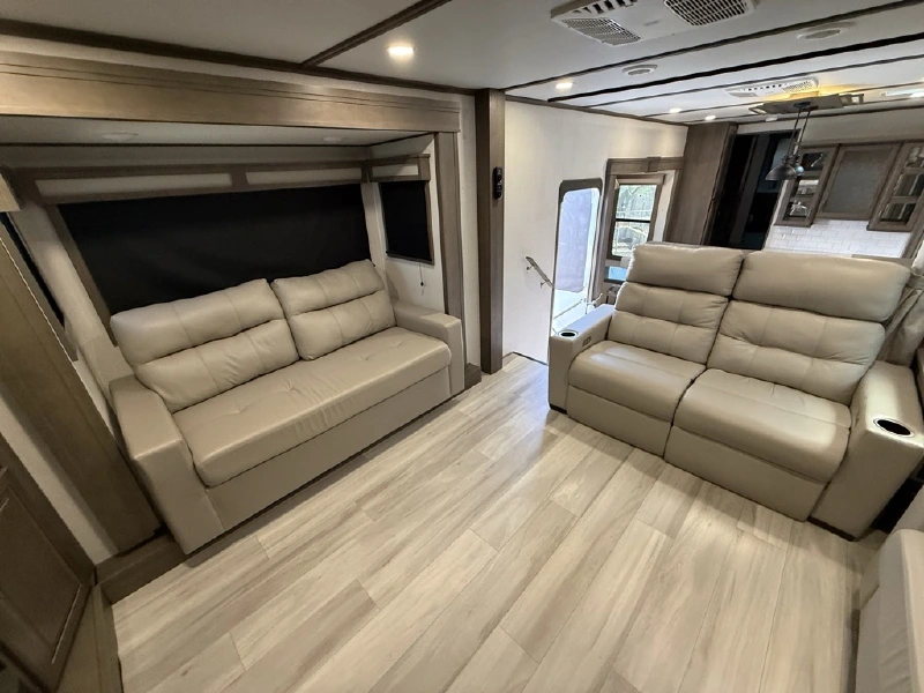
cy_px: 346
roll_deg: +3.2
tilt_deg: -23.5
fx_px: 374
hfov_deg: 102.1
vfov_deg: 85.7
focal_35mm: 14
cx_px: 462
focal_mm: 2.22
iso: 400
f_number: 2.2
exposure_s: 1/60
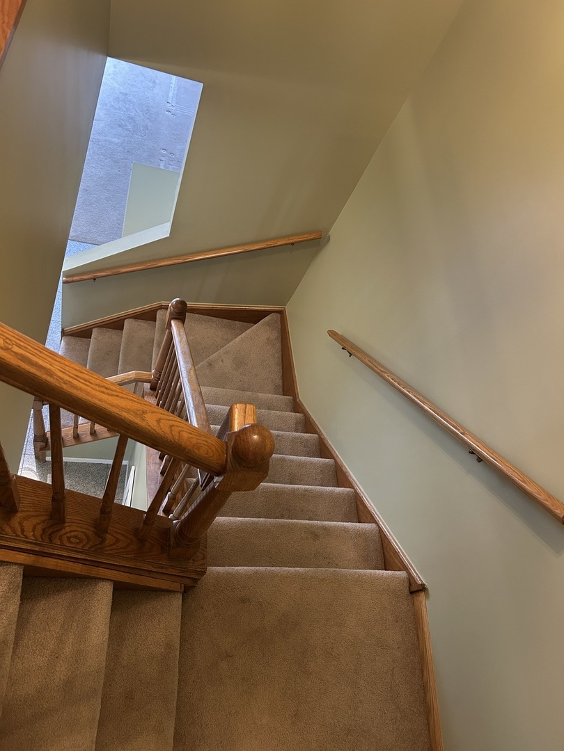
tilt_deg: -55.3
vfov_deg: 67.3
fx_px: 565
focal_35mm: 26
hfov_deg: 53.1
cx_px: 282
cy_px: 376
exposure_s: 1/60
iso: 320
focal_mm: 5.7
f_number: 1.5
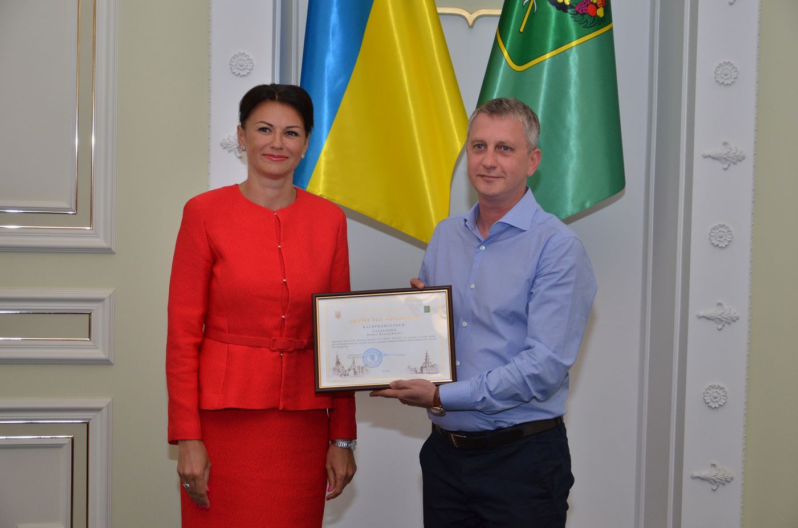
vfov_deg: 20.1
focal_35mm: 68
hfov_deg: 29.9
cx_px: 399
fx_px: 1493
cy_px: 264
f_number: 4.8
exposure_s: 1/250
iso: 800
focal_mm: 45
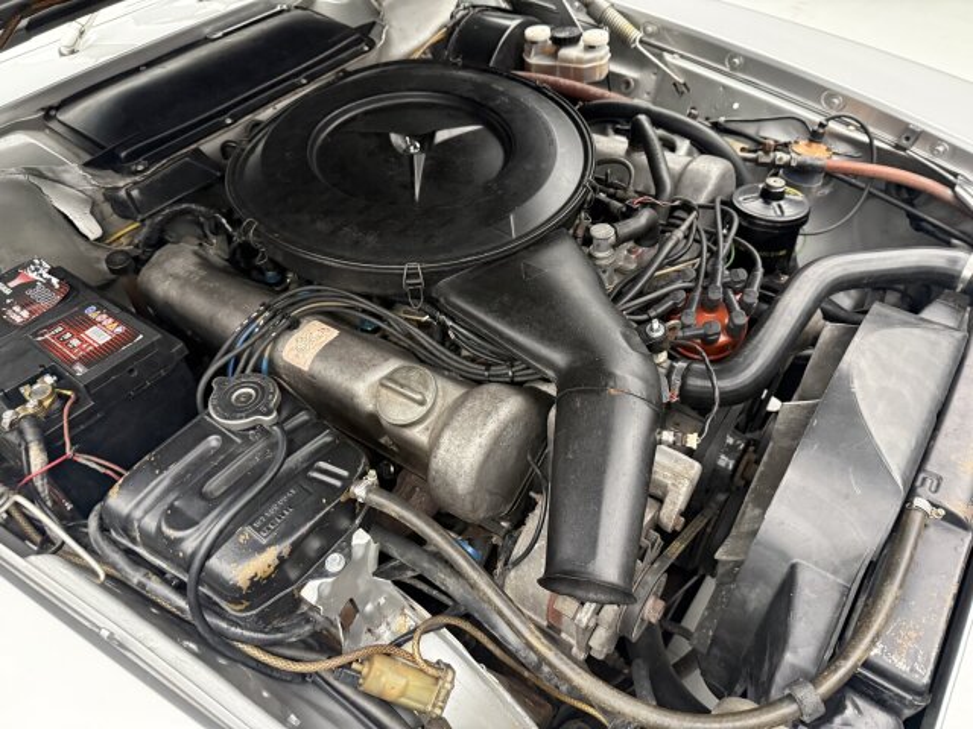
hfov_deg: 71.6
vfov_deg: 56.8
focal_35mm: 24
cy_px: 364
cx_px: 486
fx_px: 675
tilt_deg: -46.1
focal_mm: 6.76
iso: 500
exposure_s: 1/47
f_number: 1.78
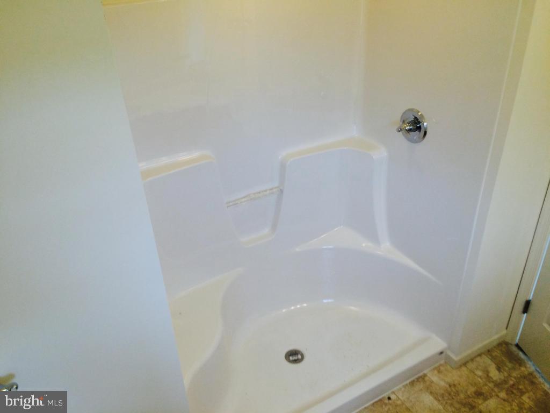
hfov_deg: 61.7
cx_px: 275
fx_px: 461
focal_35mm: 29
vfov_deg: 48.2
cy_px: 206
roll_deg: +4.1
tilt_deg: -33.8
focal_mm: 4.15
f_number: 2.2
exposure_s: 1/120
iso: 64
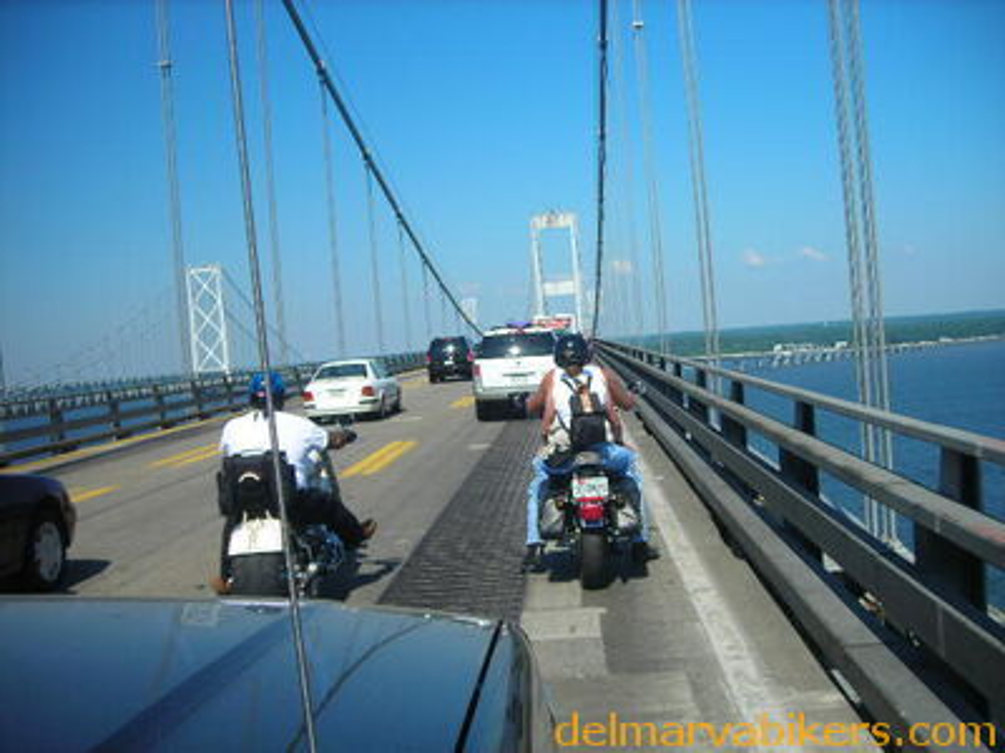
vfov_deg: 37.7
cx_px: 502
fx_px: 1103
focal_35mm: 38
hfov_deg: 49.0
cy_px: 376
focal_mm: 6.3
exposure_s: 1/167
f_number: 6.4
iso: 50
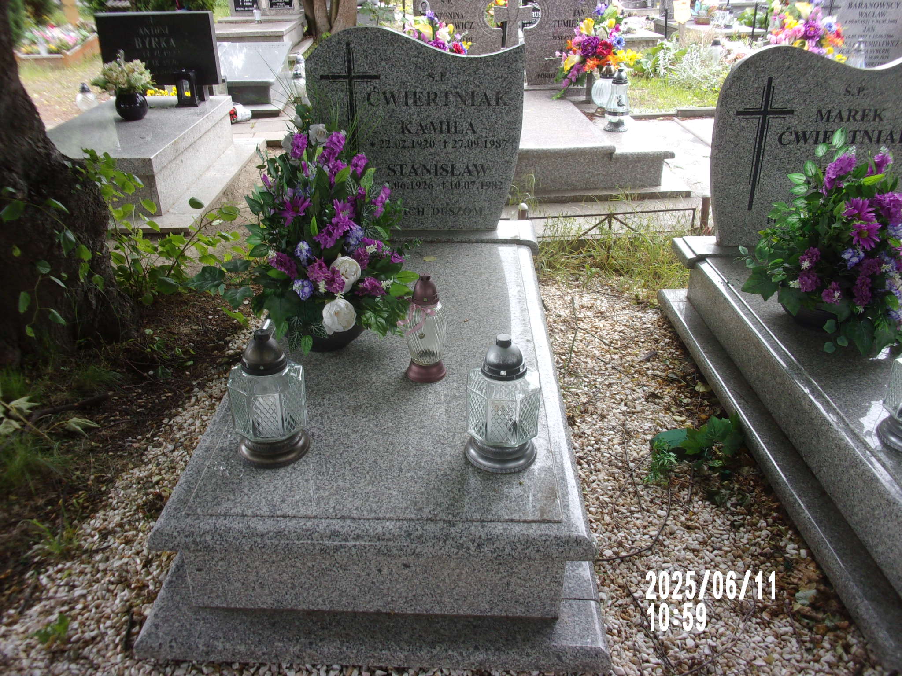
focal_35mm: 28
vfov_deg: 49.7
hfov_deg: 63.4
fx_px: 730
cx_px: 451
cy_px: 338
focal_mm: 5.1
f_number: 3.9
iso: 83
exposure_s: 1/34
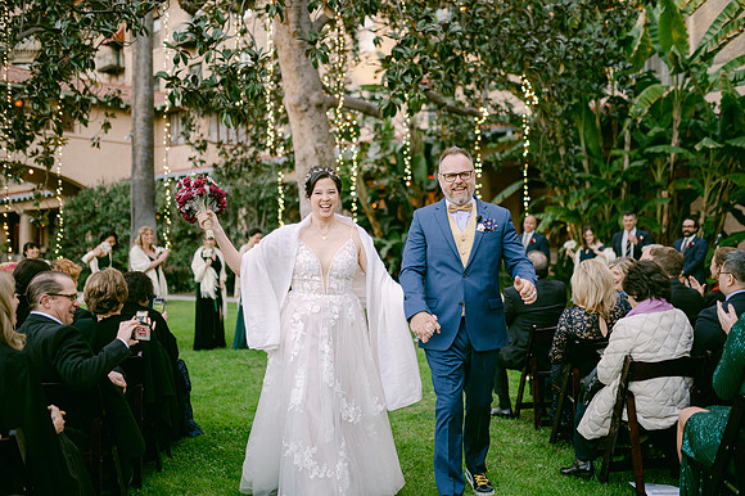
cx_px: 365
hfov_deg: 52.7
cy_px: 248
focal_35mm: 36
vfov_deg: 36.5
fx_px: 751
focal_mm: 35
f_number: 1.4
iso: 1000
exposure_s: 1/2000
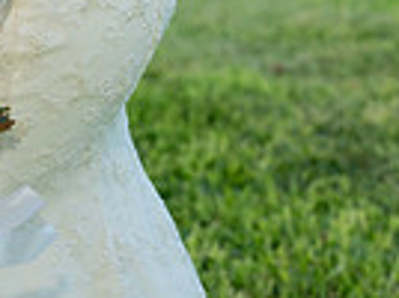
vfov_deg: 6.9
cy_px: -253
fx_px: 2416
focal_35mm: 210
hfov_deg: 9.4
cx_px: -24
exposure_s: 1/500
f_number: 4
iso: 500
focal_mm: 65
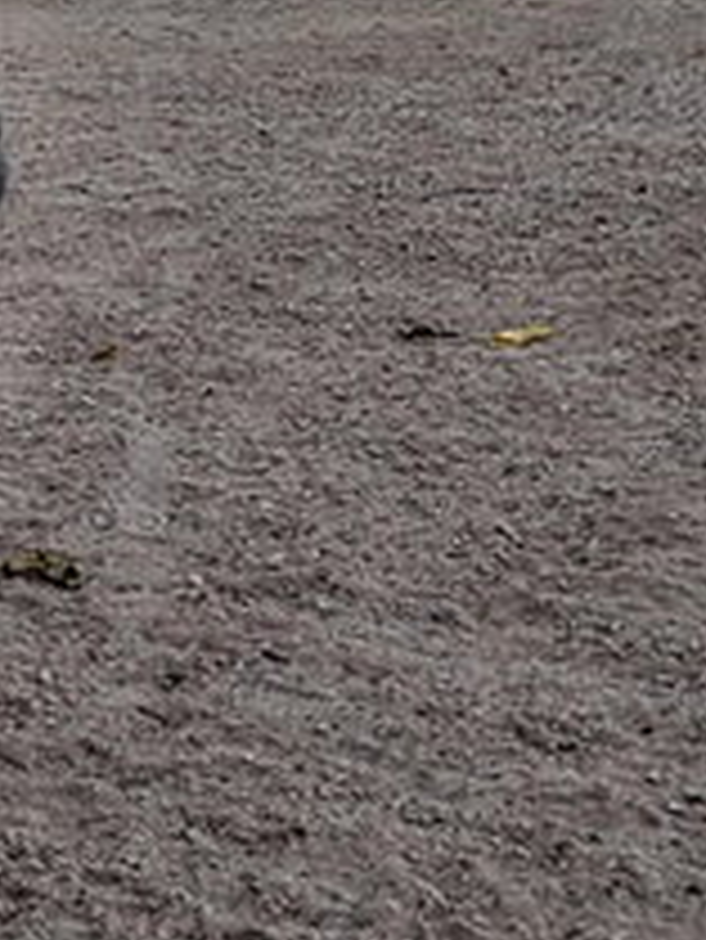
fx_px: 2418
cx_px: -180
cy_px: 567
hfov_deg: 15.9
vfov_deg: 22.0
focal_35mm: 89
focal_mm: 4.27
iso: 347
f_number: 1.8
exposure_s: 1/120
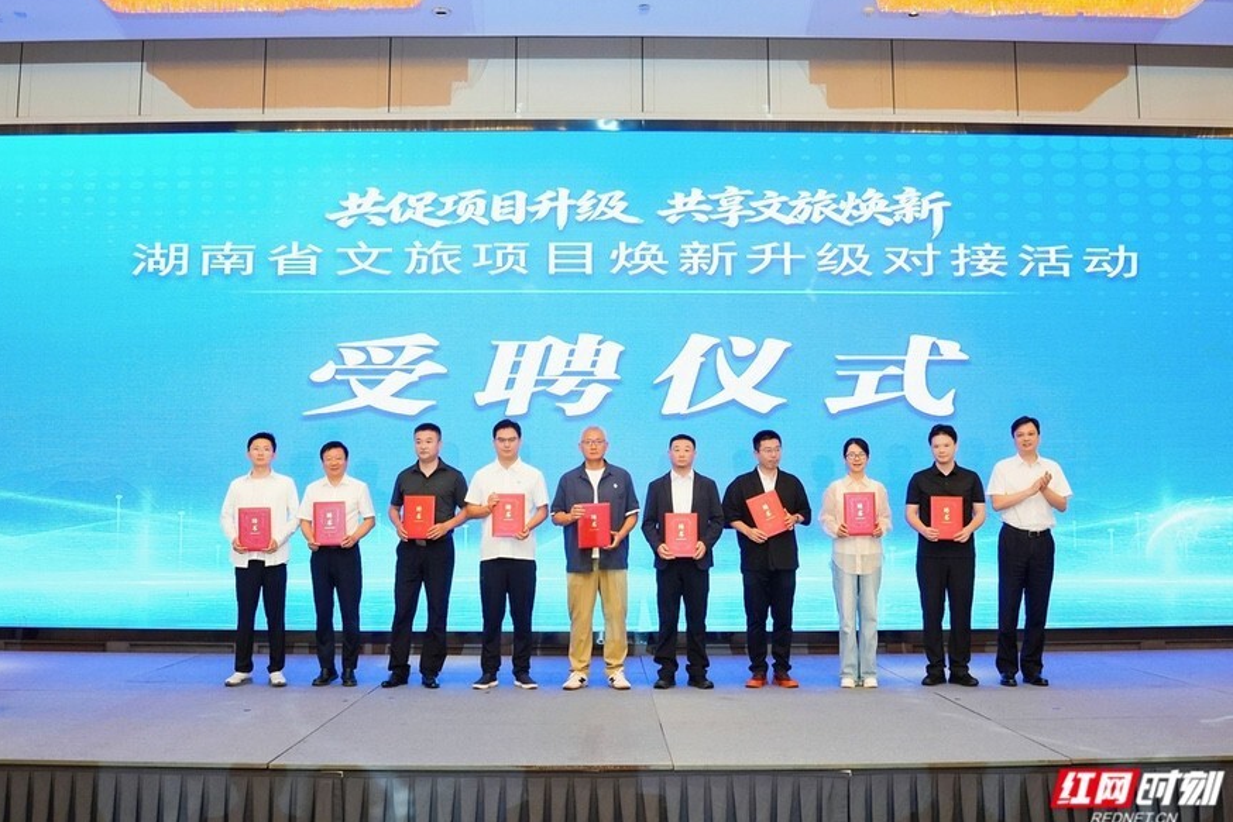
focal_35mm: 35
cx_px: 604
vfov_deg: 37.9
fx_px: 1199
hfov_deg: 54.4
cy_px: 413
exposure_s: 1/125
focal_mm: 23
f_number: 4
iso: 3200
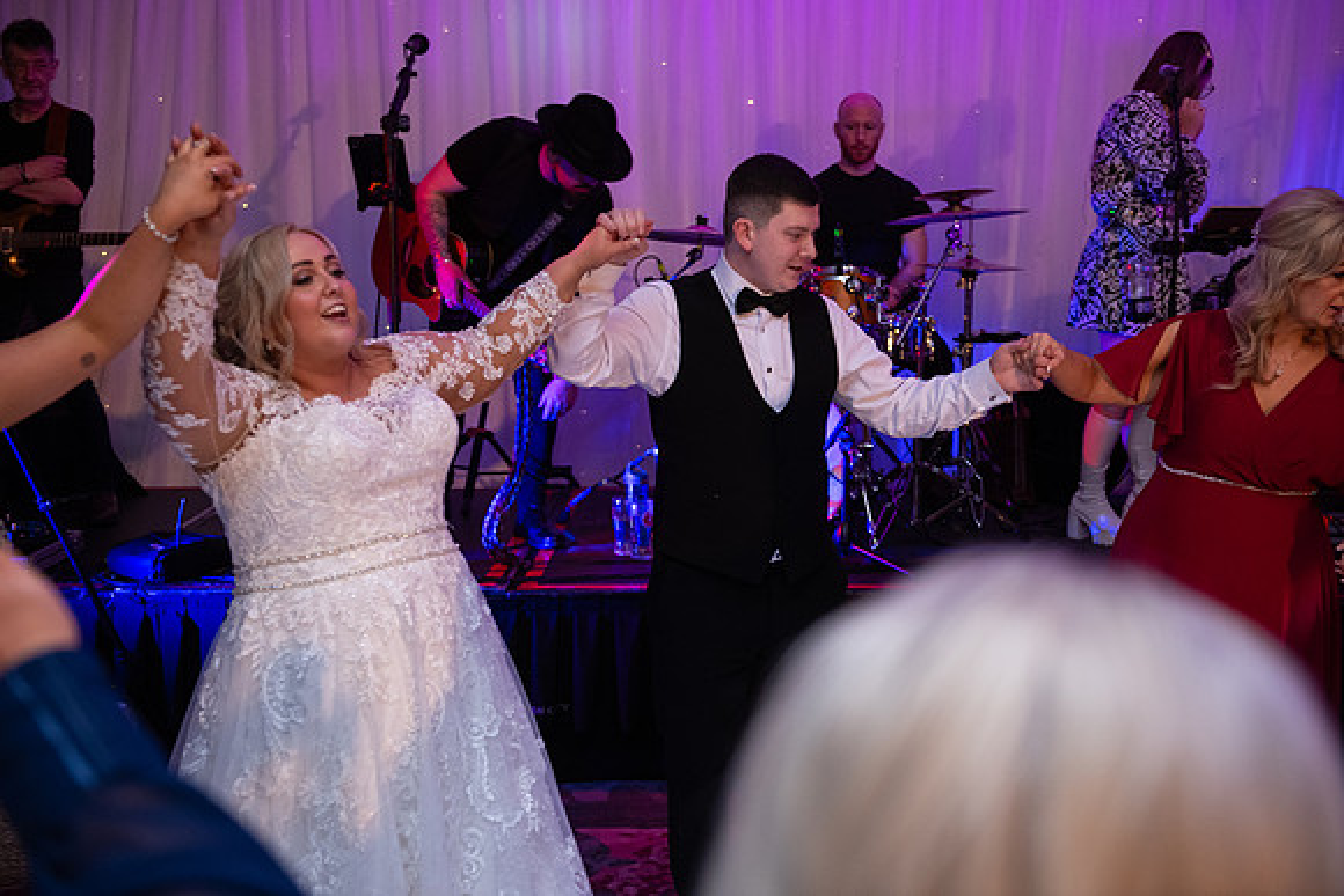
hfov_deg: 43.6
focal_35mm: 45
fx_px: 1680
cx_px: 672
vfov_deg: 29.9
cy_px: 448
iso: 1250
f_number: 3.5
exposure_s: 1/160
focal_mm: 45
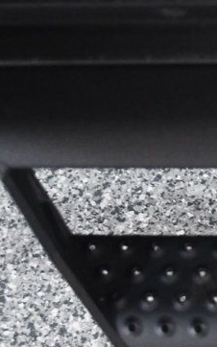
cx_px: 401
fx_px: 1146
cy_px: 211
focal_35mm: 121
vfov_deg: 17.2
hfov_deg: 10.2
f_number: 4.5
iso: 3200
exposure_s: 1/80
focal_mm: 28
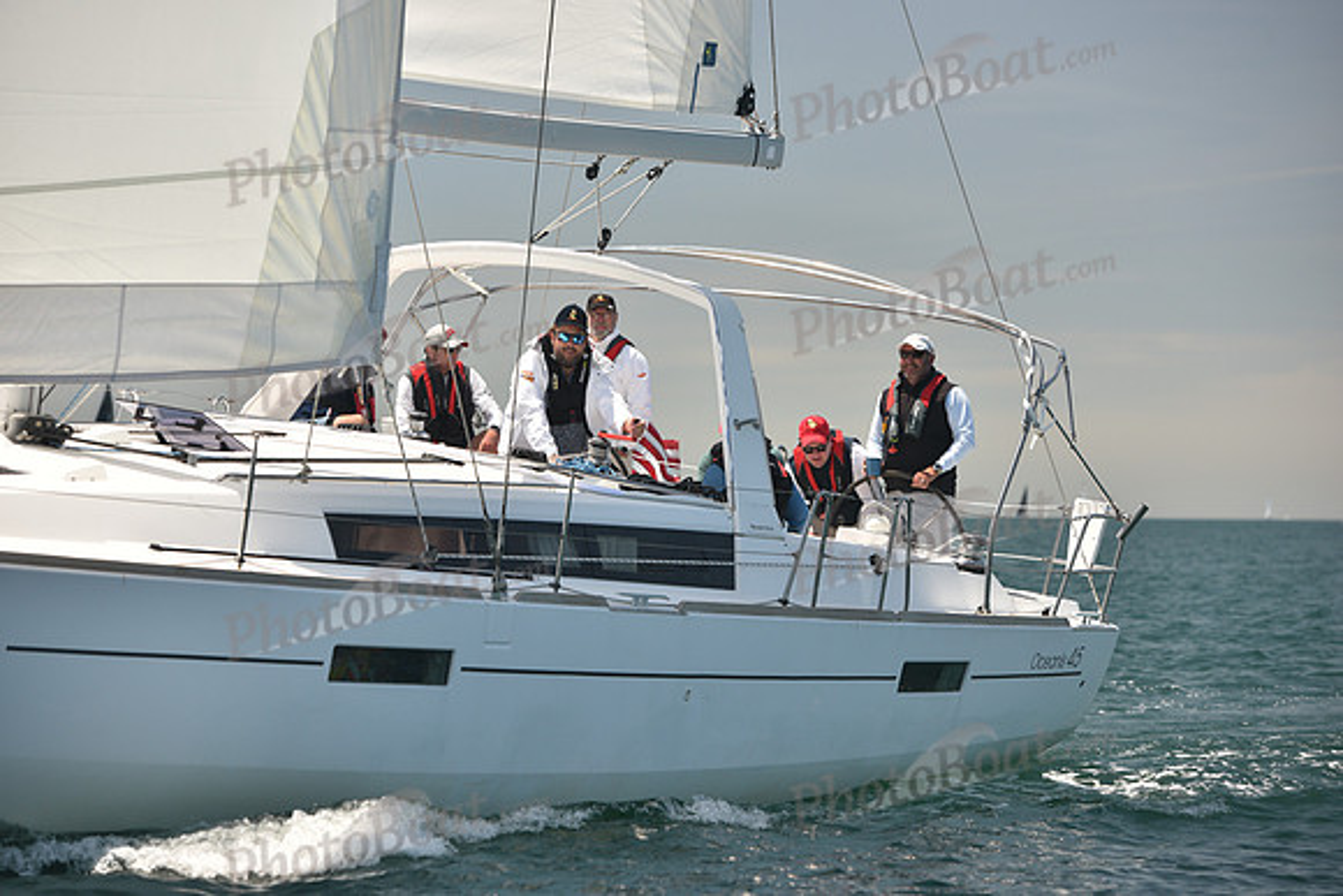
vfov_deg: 10.2
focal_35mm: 135
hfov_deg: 15.2
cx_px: 672
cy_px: 448
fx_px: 5037
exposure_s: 1/800
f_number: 4.5
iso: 250
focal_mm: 135
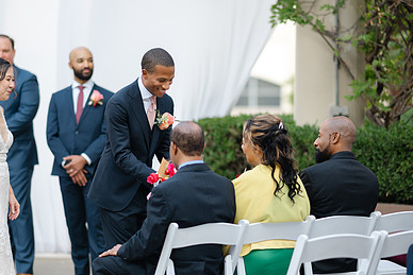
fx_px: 1813
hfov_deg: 13.0
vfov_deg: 8.7
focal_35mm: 158
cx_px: 176
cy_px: 141
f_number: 1.4
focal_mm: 105
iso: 64
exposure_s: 1/500
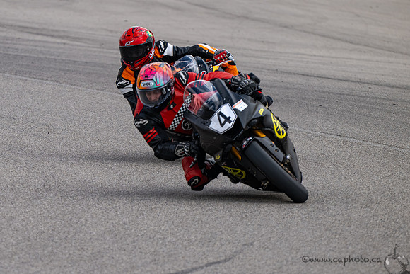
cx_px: 78
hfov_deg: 3.0
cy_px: 161
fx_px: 7936
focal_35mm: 697
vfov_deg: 2.0
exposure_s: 1/1250
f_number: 6.3
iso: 280
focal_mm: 430
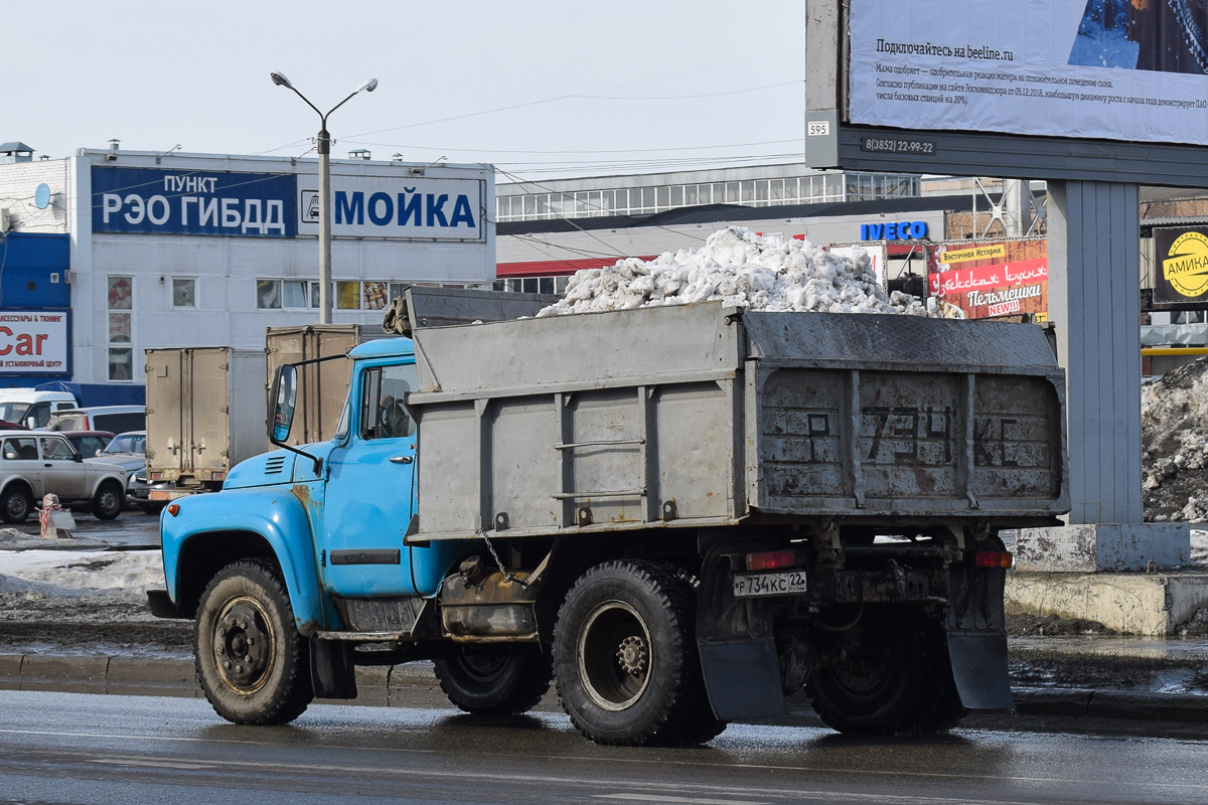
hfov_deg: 26.0
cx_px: 604
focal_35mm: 78
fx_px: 2617
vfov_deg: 17.5
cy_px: 402
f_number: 9
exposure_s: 1/320
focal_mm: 52
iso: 200
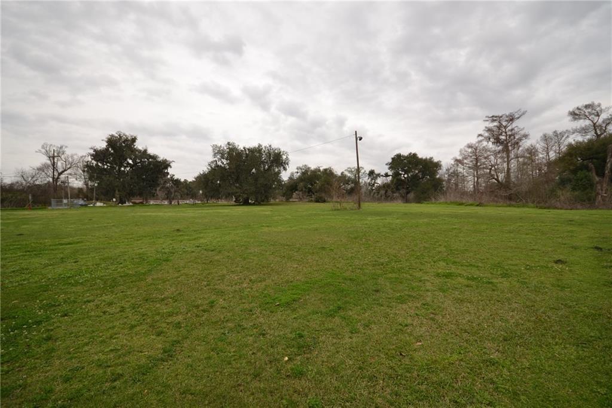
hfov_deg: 100.4
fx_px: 255
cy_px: 204
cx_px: 306
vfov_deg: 77.3
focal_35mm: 15
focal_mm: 10
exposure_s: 1/160
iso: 100
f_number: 6.3
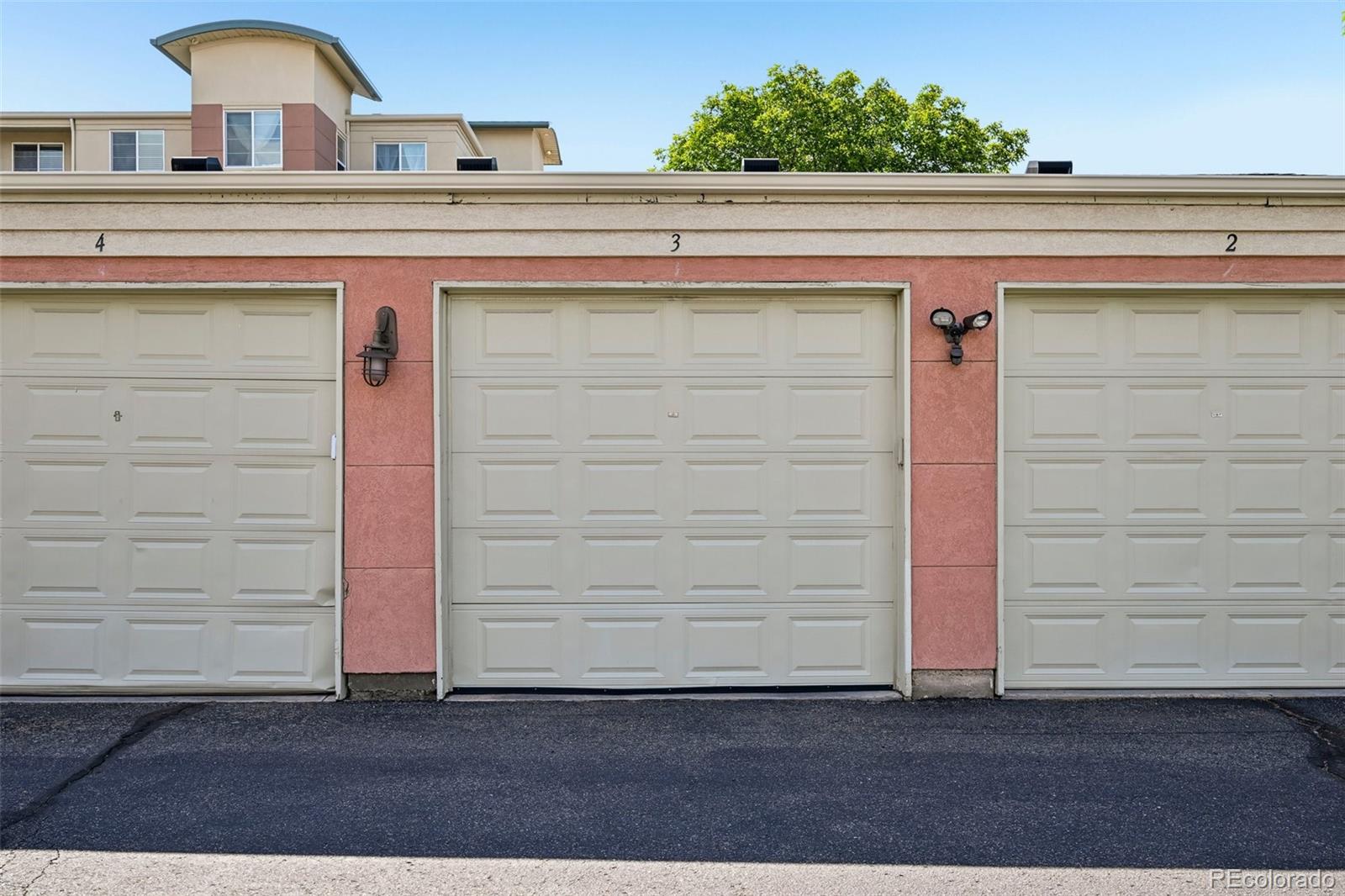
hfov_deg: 61.9
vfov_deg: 43.6
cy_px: 448
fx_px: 1121
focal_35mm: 30
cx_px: 672
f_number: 10
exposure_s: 1/40
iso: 64
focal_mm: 30
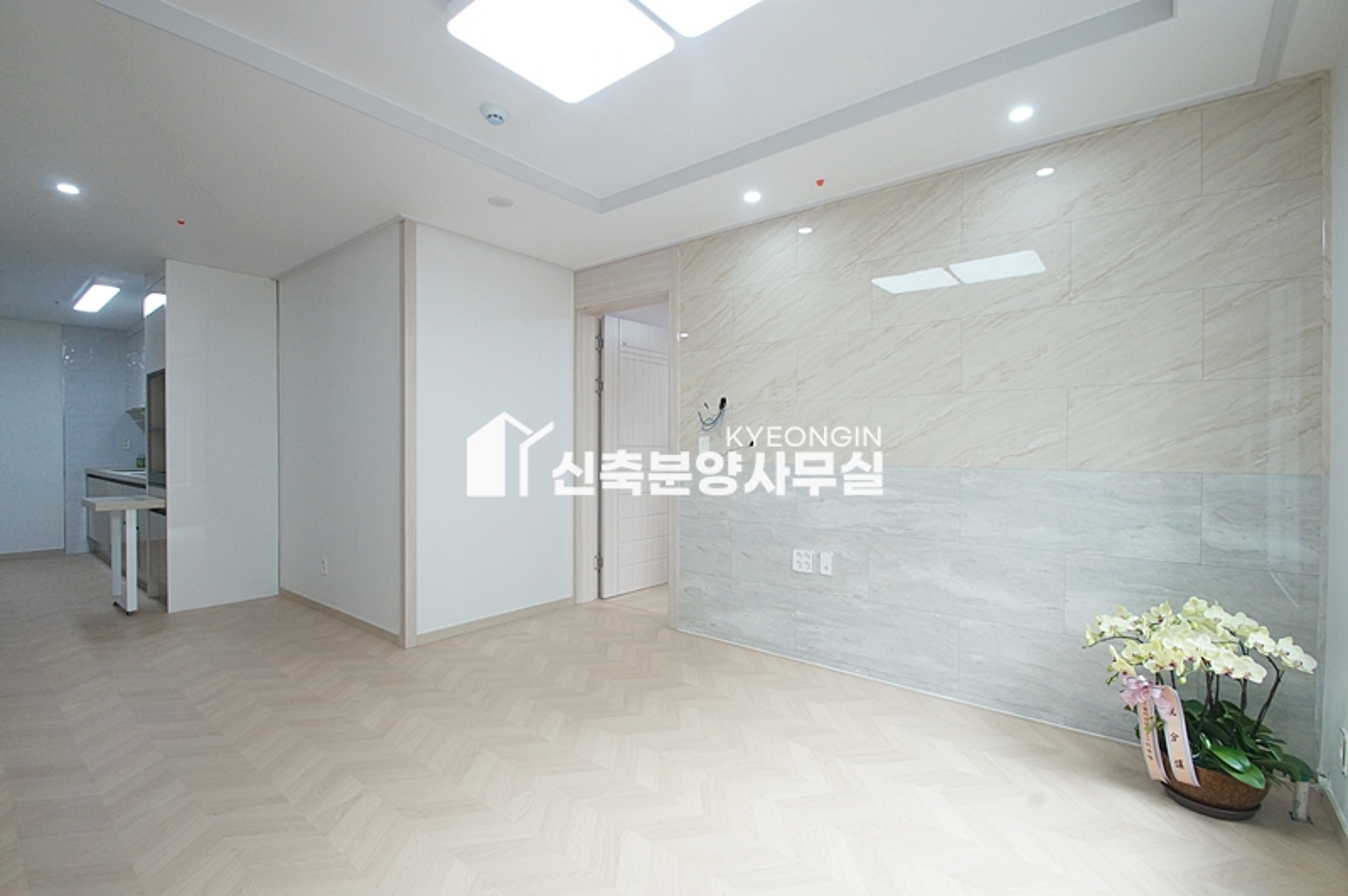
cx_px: 674
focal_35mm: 15
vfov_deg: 77.2
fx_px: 561
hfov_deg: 100.4
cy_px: 448
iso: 800
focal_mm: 10
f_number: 9
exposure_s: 1/40
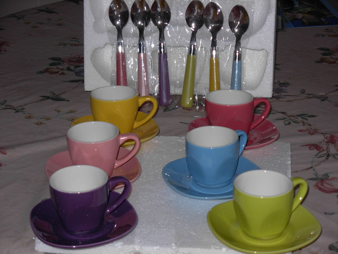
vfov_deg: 15.4
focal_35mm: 96
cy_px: 127
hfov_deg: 20.4
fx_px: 937
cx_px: 169
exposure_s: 1/45.2
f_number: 3.9
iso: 79
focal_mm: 15.9
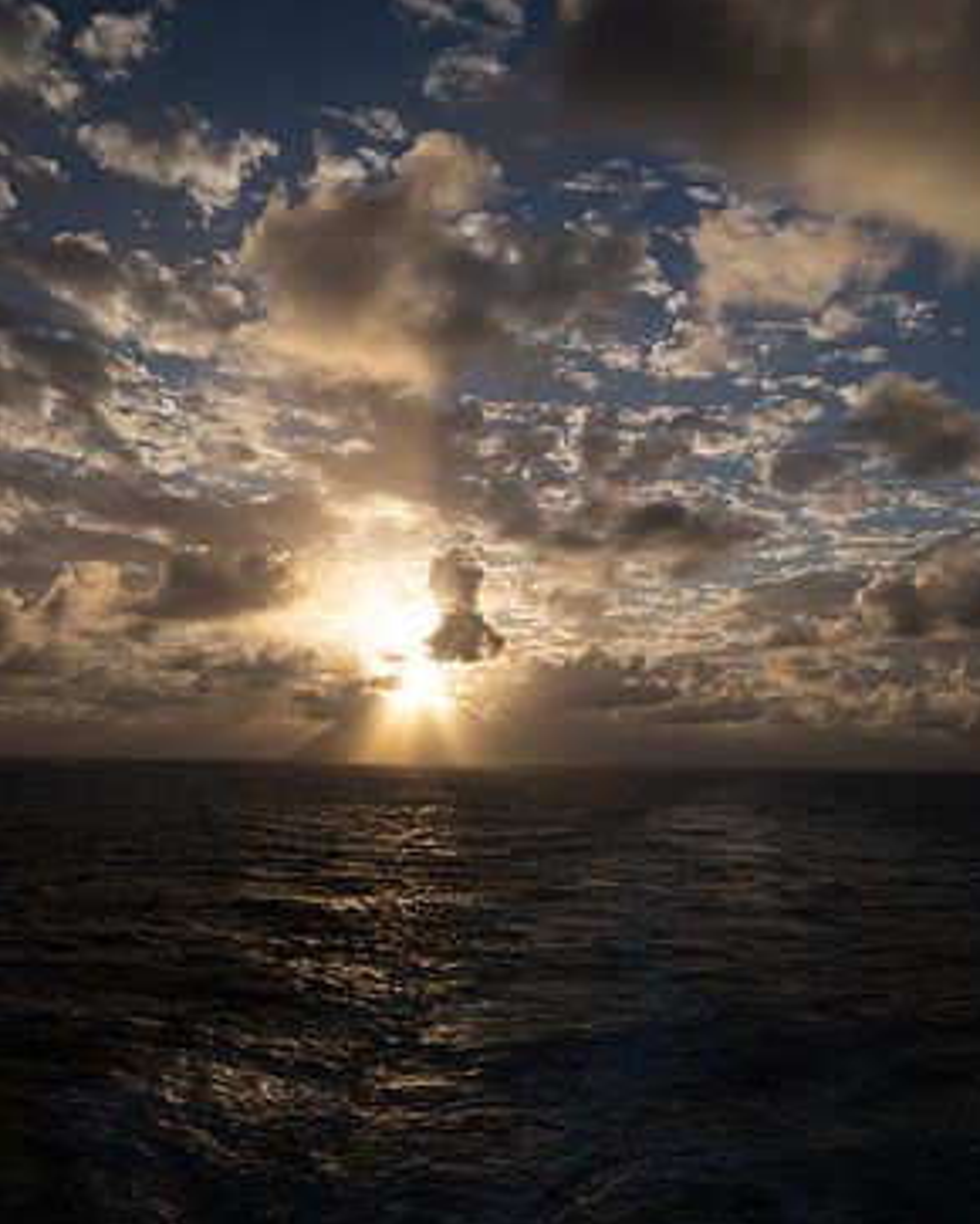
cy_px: 646
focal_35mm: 35
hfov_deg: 42.3
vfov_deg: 51.5
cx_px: 504
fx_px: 1268
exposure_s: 1/200
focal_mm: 30
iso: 125
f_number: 13
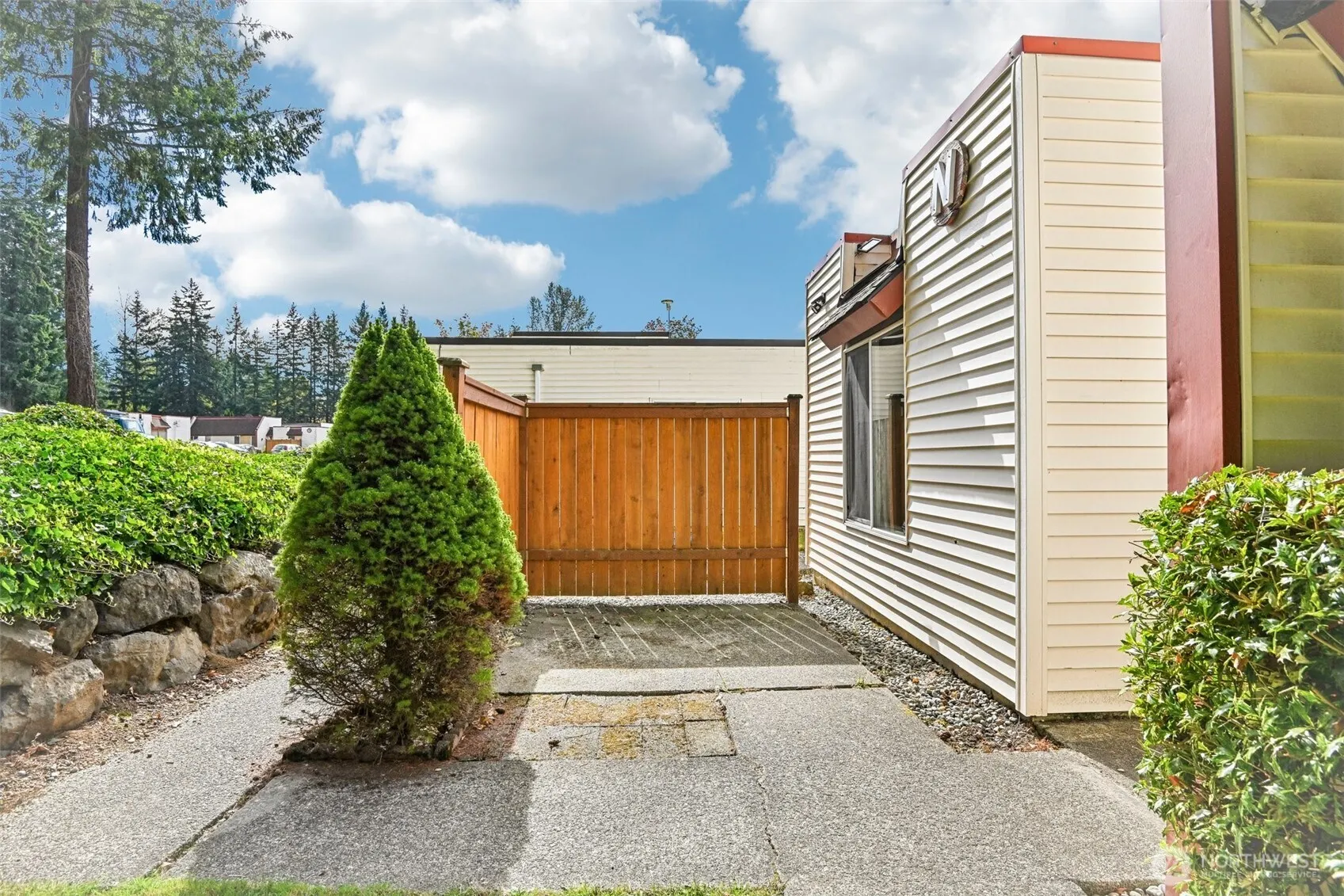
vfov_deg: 64.5
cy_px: 448
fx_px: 709
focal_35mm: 19
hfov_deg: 86.9
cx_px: 672
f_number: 8
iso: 400
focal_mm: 19
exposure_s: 1/1250
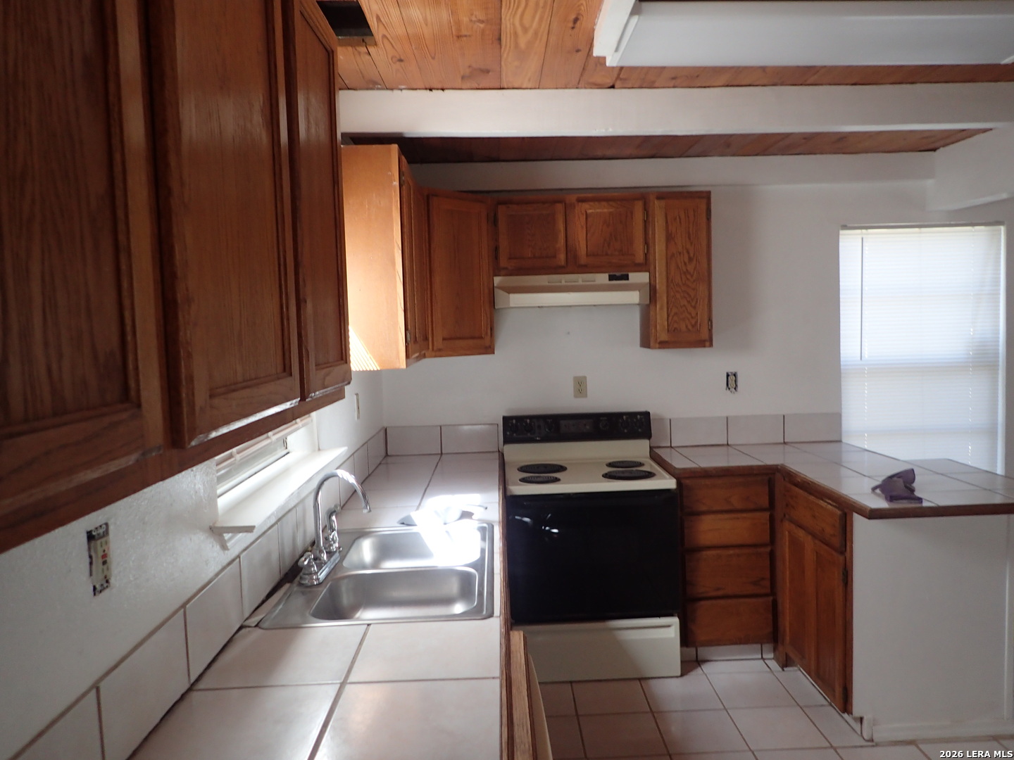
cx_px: 507
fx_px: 732
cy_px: 380
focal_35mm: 25
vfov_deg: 54.9
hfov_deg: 69.4
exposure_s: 1/60
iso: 160
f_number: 2
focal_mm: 4.5
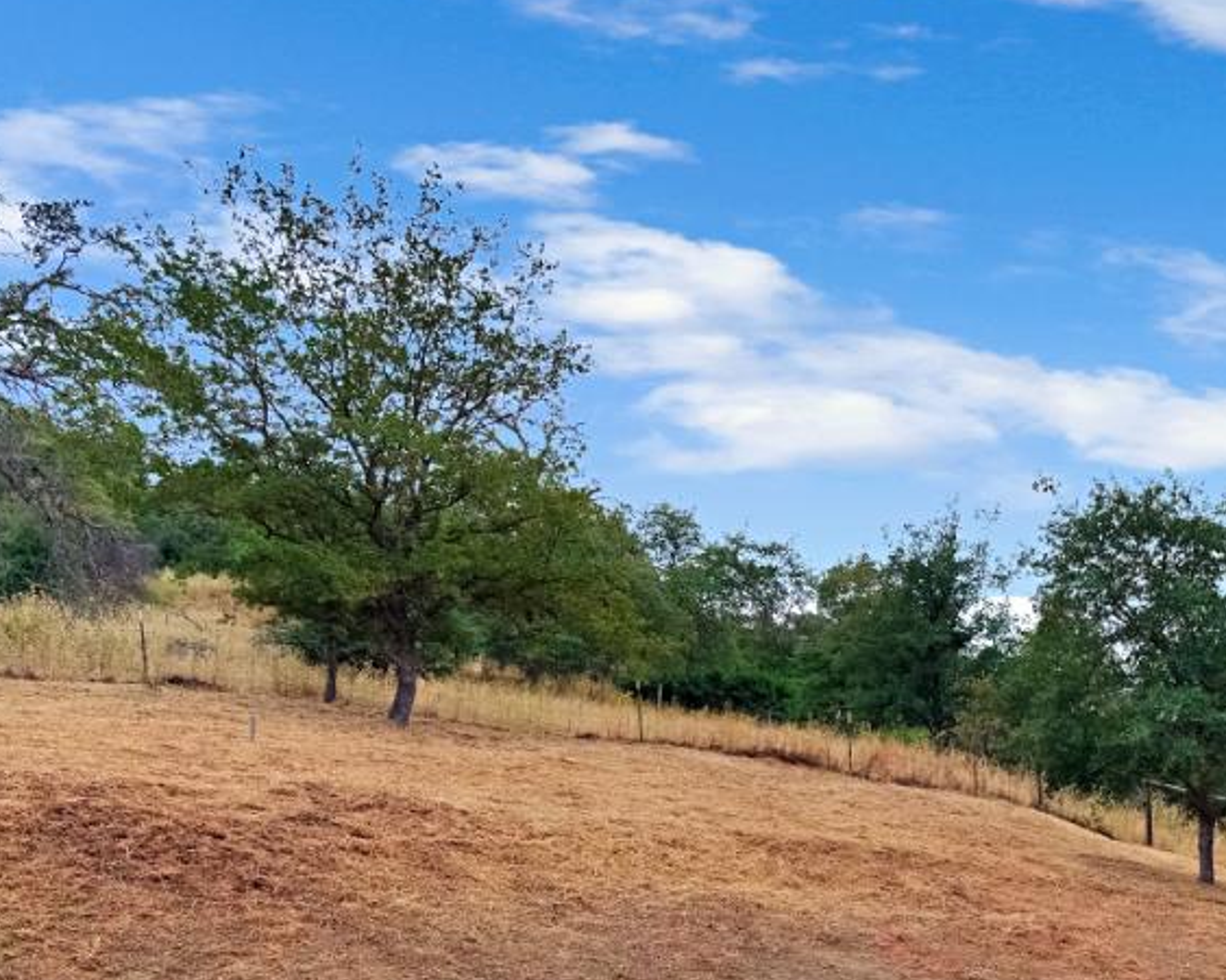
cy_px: 1058
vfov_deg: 33.0
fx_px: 1451
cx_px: 1307
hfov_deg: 38.8
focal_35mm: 40
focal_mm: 16
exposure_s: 1/800
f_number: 7.1
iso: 640
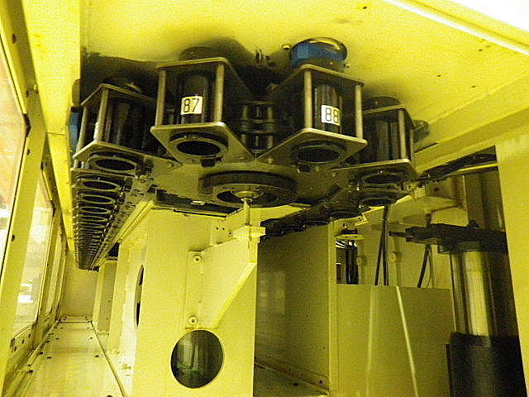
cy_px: 198
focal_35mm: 25
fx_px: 382
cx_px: 264
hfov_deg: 69.4
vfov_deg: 54.9
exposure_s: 1/4
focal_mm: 4.5
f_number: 3.5
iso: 800
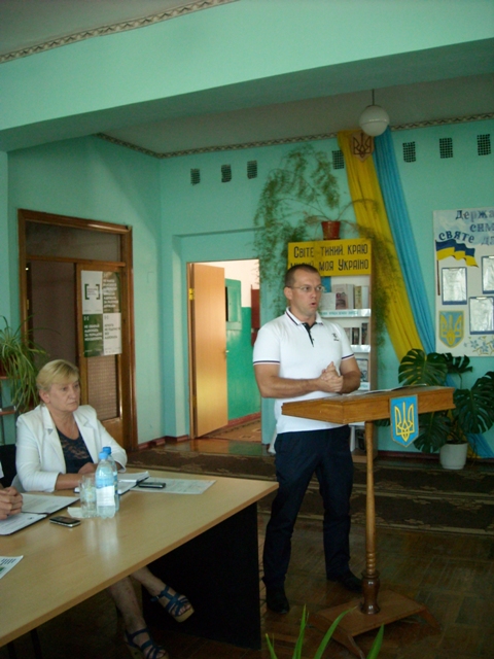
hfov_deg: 40.7
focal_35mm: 35
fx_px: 666
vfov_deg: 52.6
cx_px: 247
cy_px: 330
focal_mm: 5.7
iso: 400
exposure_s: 1/52
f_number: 2.8
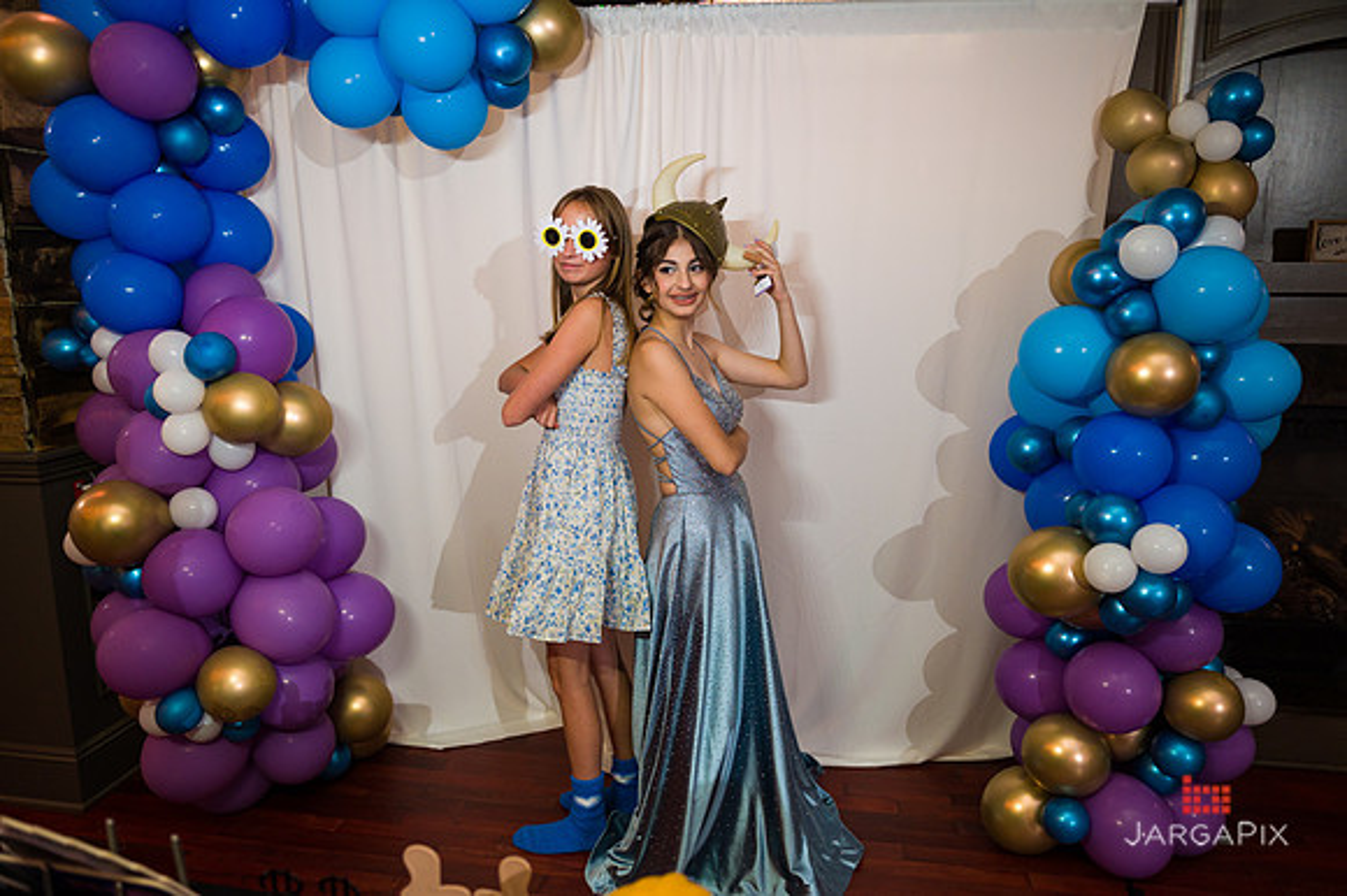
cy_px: 448
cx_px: 674
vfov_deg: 49.5
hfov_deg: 69.4
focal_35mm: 26
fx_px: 972
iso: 1250
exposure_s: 1/125
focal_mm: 26
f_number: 3.2
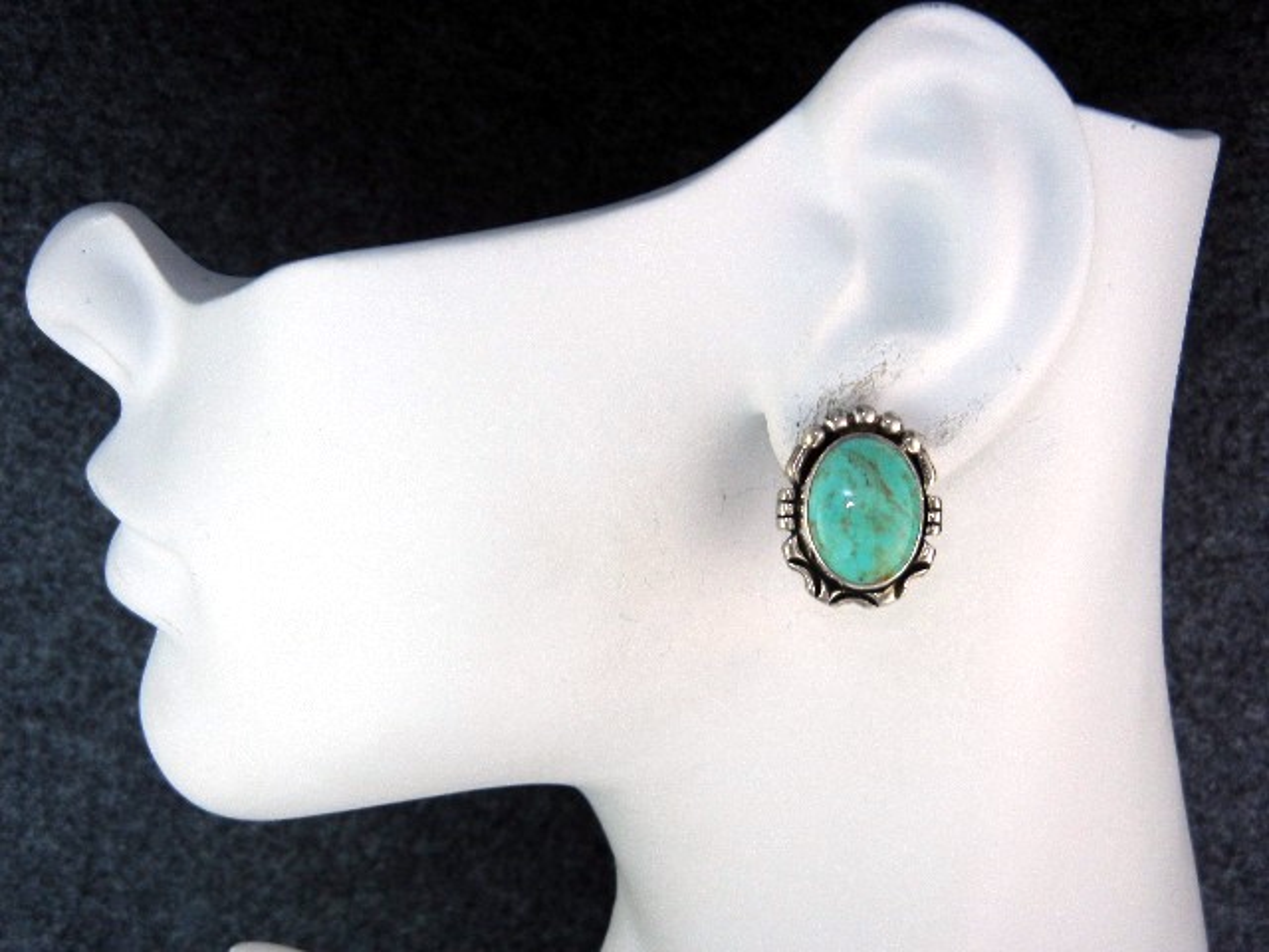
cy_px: 476
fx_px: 1906
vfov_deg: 28.0
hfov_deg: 36.8
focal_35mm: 52
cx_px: 634
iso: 160
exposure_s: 1/30.4
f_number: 3.9
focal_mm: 9.3
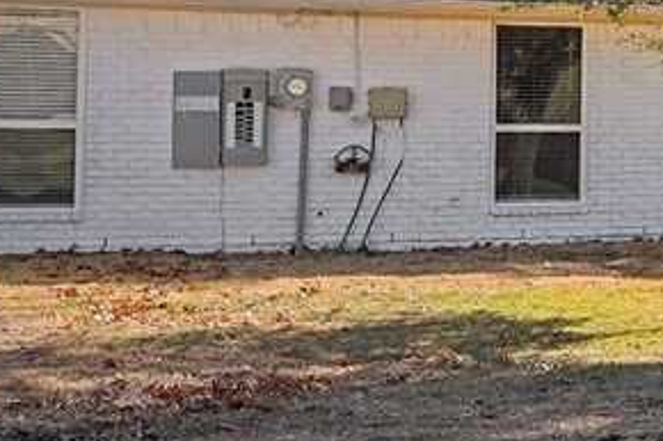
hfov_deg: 13.1
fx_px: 2209
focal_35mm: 120
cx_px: 1571
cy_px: -32
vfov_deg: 11.3
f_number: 9
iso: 100
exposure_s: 1/250
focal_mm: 16
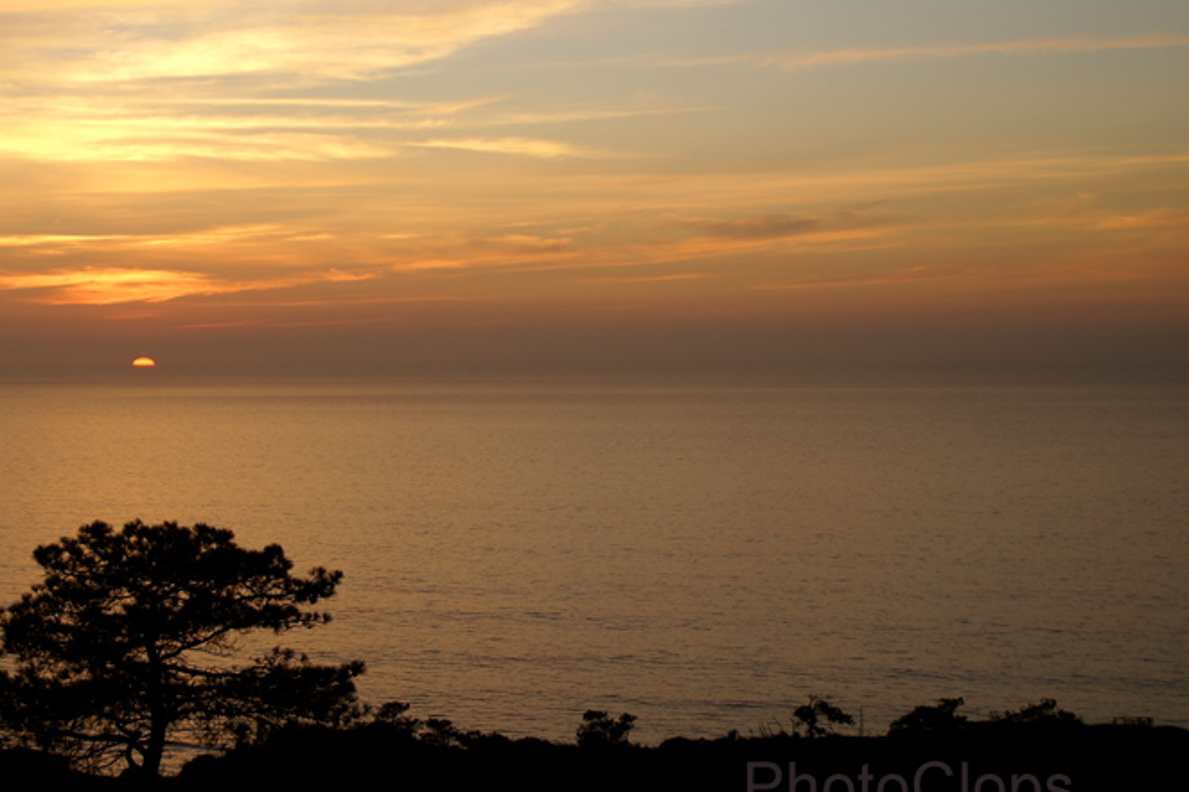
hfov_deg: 31.1
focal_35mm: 64
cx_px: 363
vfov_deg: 21.2
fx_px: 2113
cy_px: 396
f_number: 4.5
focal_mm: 30
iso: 100
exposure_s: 1/250
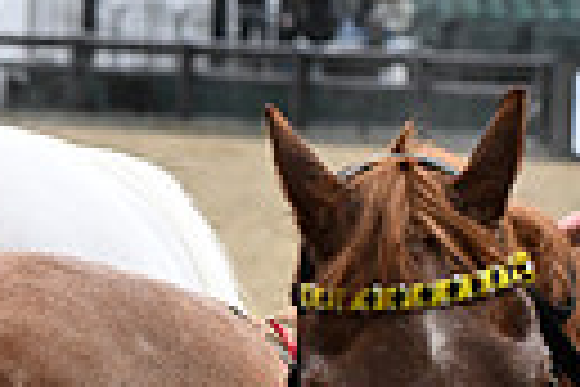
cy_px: -146
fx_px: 6653
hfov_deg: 4.9
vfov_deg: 3.3
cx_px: -706
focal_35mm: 413
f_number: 5.6
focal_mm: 92
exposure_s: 1/1000
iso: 1800
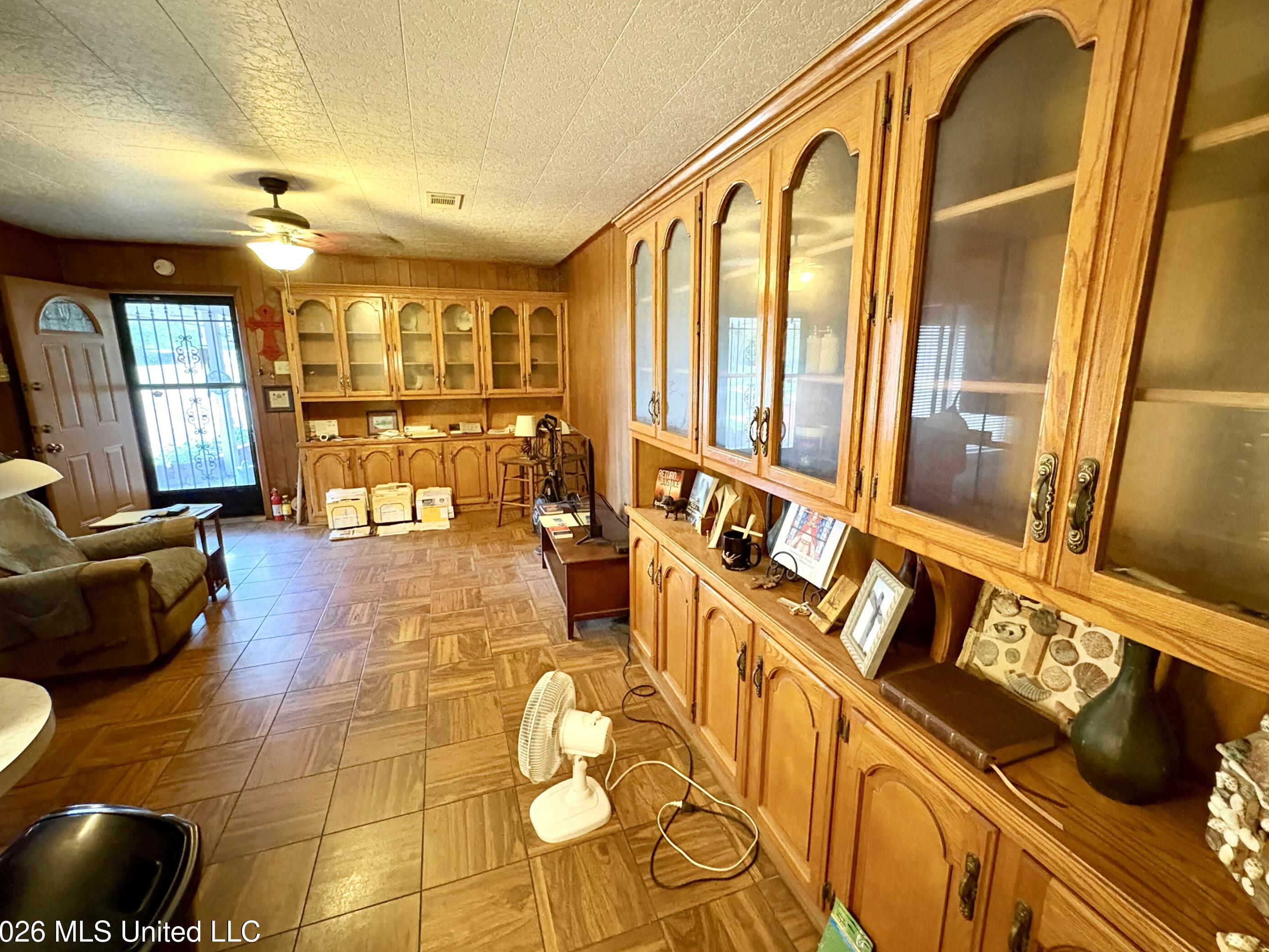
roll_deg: +0.5
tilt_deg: -10.3
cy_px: 468
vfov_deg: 81.7
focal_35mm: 15
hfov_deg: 98.2
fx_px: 550
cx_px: 639
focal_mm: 2.22
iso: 1000
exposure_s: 1/30
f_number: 2.2
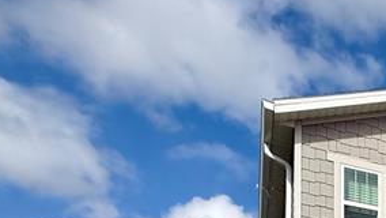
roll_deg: +0.9
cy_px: 422
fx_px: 563
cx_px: 574
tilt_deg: +3.6
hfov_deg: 27.1
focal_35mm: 55
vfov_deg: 16.9
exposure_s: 1/3460
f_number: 2.2
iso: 50
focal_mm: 2.22
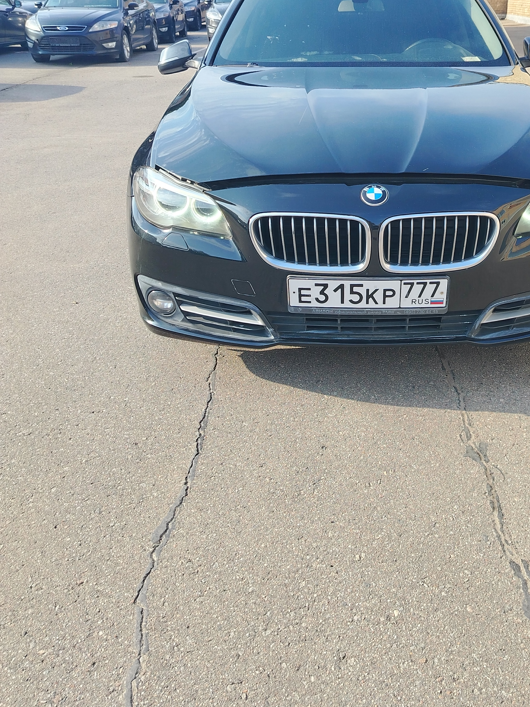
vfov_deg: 55.2
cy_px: 316
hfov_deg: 42.3
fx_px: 674
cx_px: 358
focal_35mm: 33
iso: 100
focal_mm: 5.25
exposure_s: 1/284
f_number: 1.75
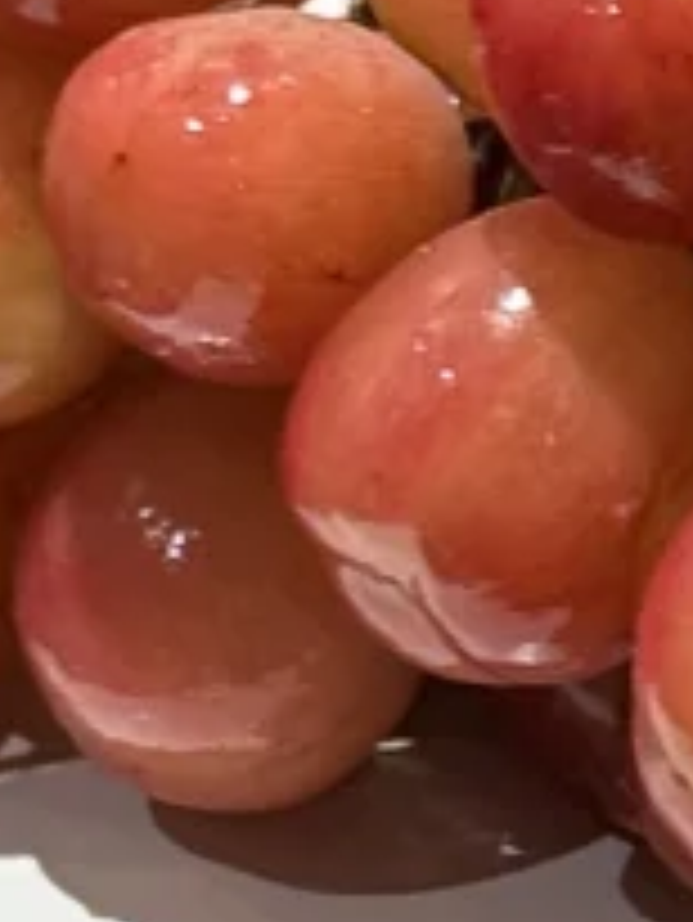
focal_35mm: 337
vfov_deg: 5.9
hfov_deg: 4.3
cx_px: 1742
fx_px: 8986
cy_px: 288
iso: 160
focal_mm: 6.76
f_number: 1.78
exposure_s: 1/100
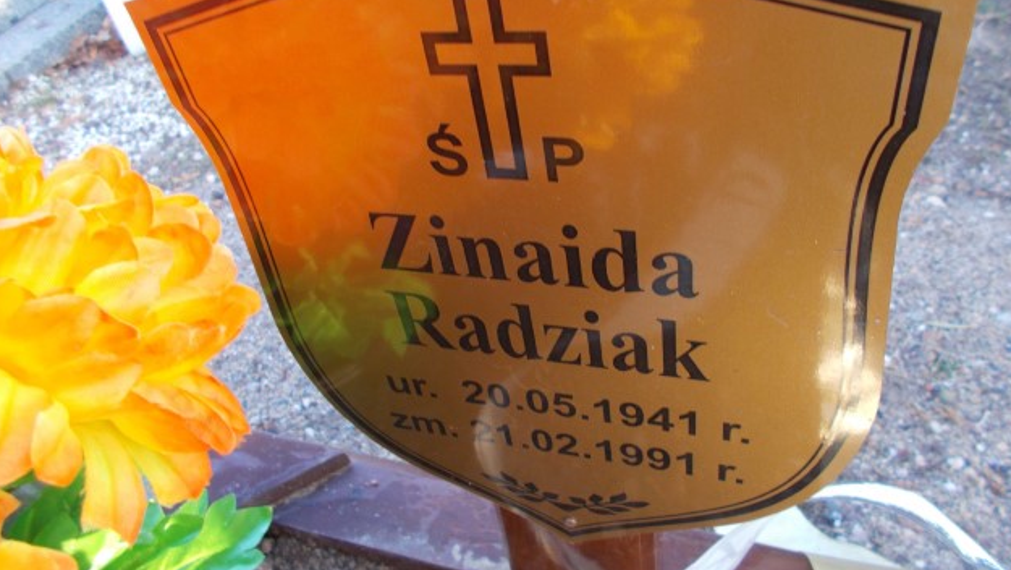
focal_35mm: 29
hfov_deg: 66.0
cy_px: 222
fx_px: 778
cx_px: 510
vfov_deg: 40.0
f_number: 3.2
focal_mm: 4.6
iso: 80
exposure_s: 1/25
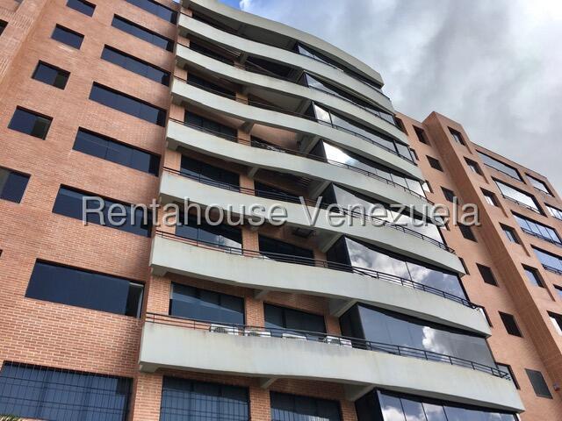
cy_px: 210
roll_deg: +8.3
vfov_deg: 48.2
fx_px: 471
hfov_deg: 61.7
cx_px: 281
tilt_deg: +43.2
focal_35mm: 29
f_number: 2.2
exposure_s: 1/962
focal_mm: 4.15
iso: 25
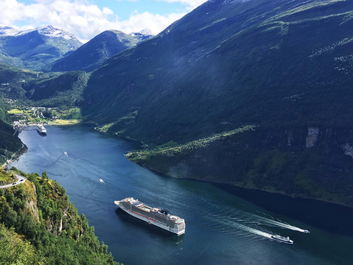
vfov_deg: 38.6
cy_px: 150
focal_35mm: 37
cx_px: 159
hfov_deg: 50.1
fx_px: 377
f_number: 2.2
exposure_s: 1/754
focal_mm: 4.15
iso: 25
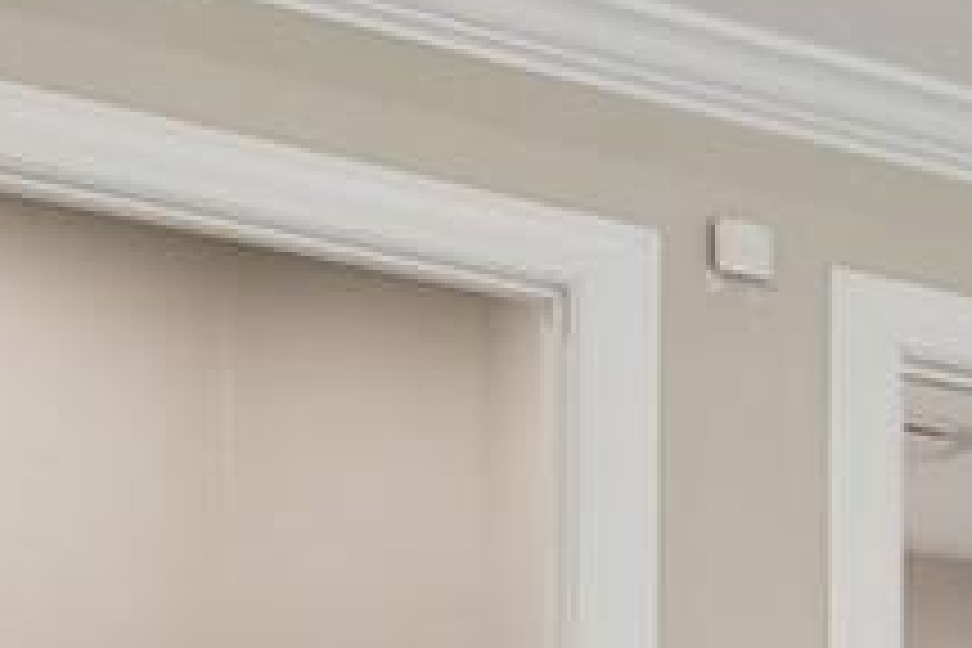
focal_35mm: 111
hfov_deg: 11.6
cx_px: 2830
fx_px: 2997
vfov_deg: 11.3
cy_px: 1256
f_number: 7.1
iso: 100
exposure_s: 1/5
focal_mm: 10
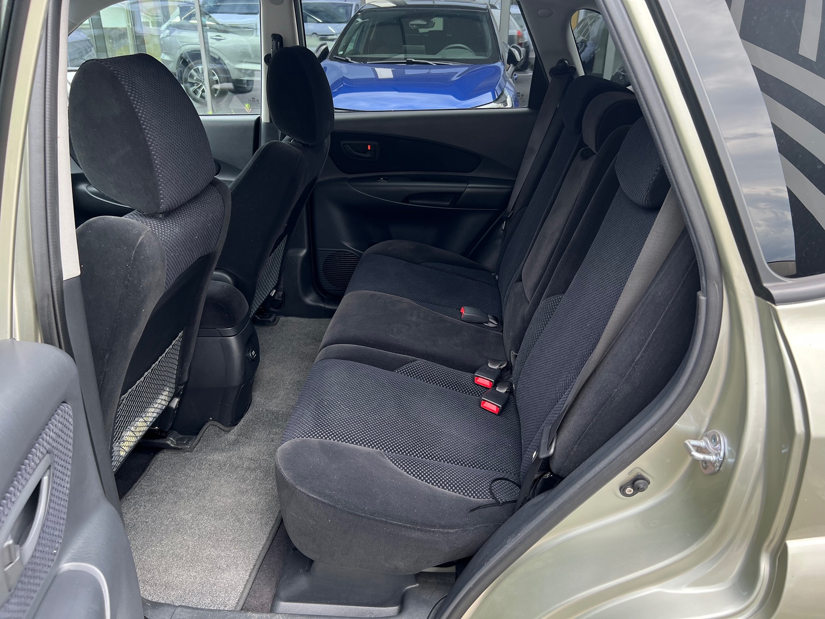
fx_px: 620
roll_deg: +0.4
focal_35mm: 26
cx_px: 412
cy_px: 310
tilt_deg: -24.3
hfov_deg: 67.3
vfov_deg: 53.1
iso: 50
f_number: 1.5
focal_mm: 5.7
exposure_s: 1/458
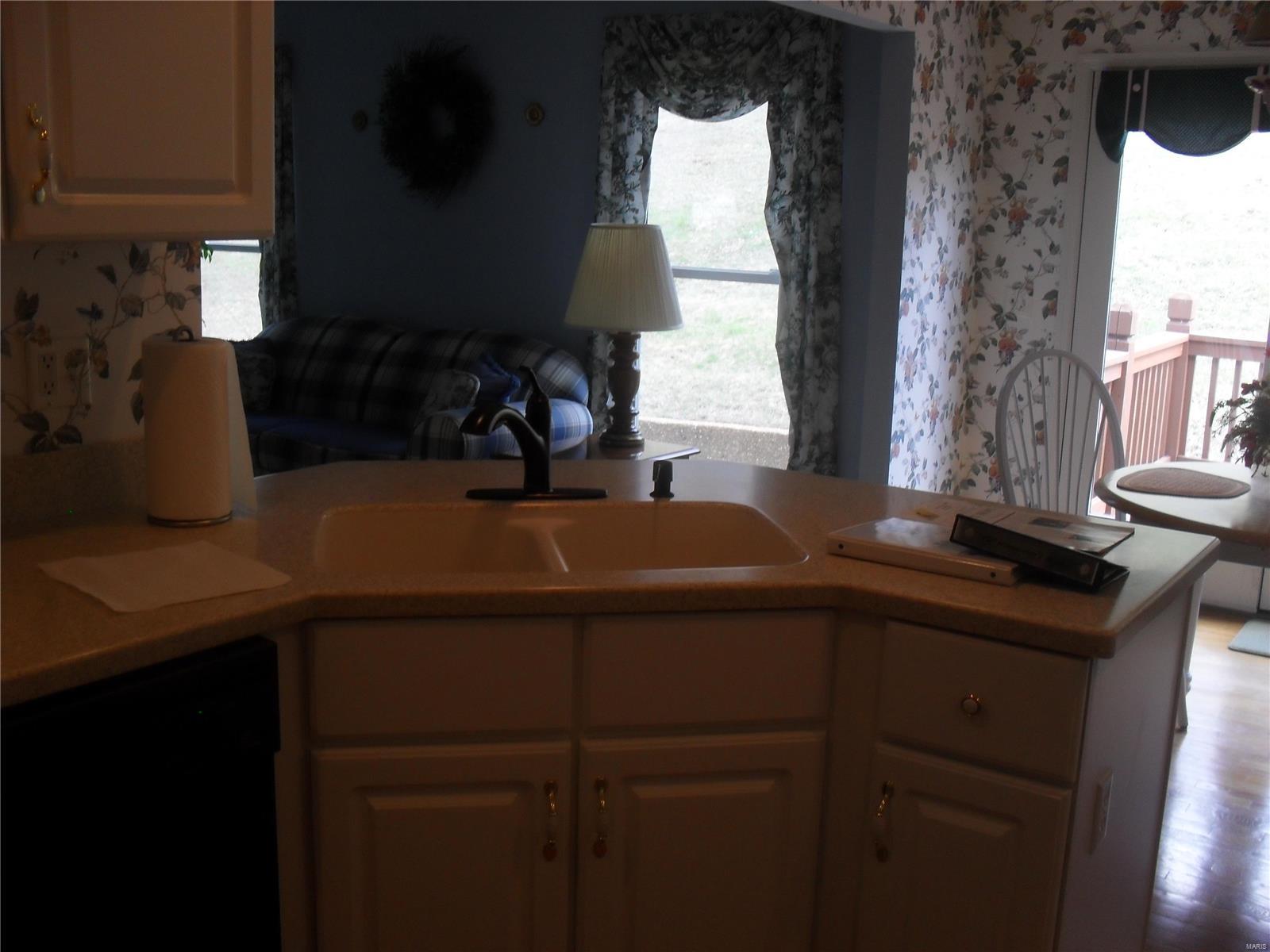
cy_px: 476
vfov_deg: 40.7
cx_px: 635
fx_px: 1284
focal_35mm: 35
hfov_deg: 52.6
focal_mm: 6.3
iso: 120
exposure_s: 1/45
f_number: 3.2
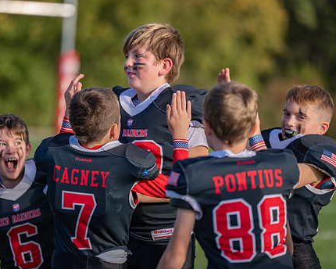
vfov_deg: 7.1
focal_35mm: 219
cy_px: 129
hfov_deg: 8.8
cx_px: 131
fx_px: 2178
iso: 100
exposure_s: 1/1000
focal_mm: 173
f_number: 2.8
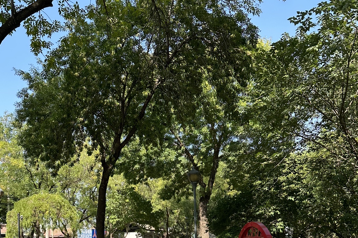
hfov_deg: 46.1
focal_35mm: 42
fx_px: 418
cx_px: 137
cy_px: 252
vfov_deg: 29.3
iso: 80
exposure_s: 1/1183
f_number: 1.78
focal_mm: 6.86
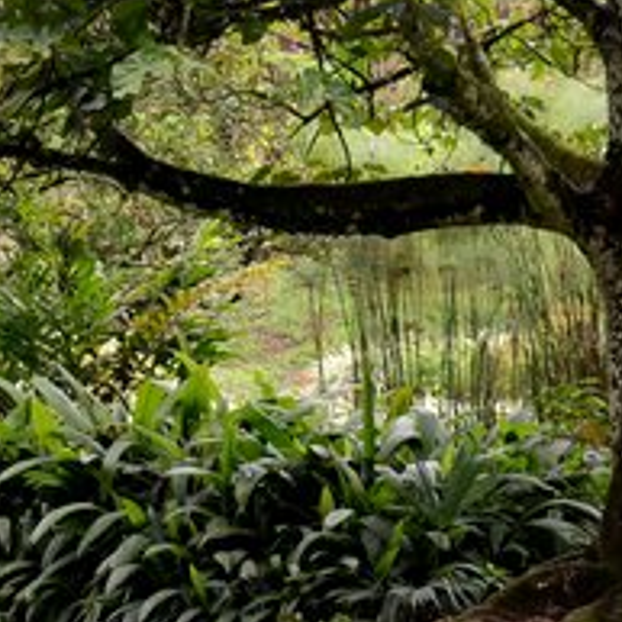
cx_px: 461
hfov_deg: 10.5
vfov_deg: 10.3
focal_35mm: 166
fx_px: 3375
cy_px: -164
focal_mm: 28
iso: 200
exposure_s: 1/80
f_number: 4.5
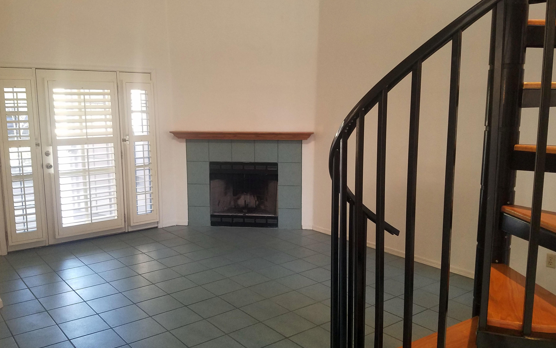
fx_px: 470
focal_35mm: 31
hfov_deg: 61.2
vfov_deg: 40.6
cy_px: 159
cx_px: 262
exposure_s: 1/30
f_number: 1.7
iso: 160
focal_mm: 4.2
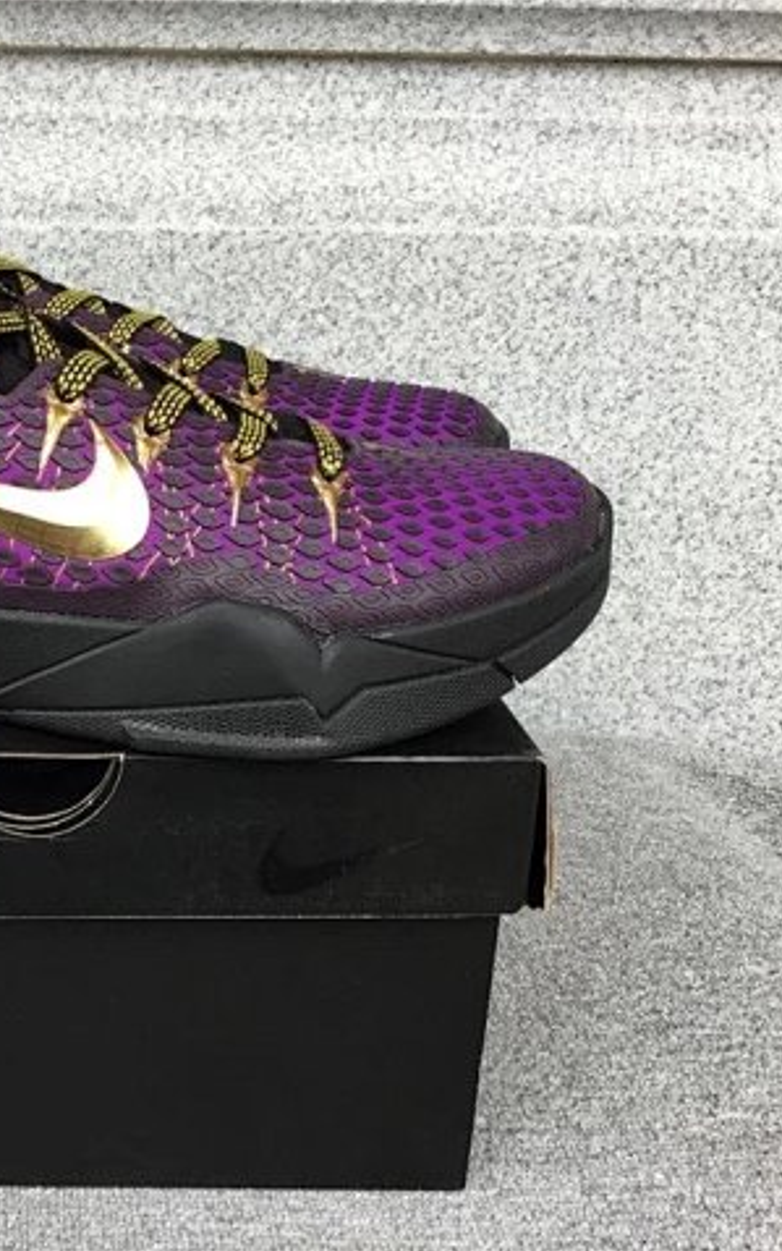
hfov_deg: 27.9
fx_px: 1499
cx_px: 47
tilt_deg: -18.5
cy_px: 626
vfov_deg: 45.3
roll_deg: -0.8
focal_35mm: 44
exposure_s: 1/100
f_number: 2.4
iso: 25
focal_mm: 3.3
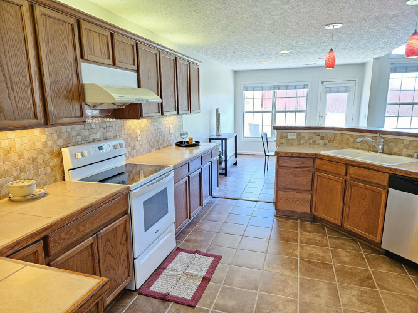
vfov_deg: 58.9
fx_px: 278
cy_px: 156
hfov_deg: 73.9
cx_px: 209
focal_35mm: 23
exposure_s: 1/120
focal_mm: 5.4
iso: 800
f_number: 1.8
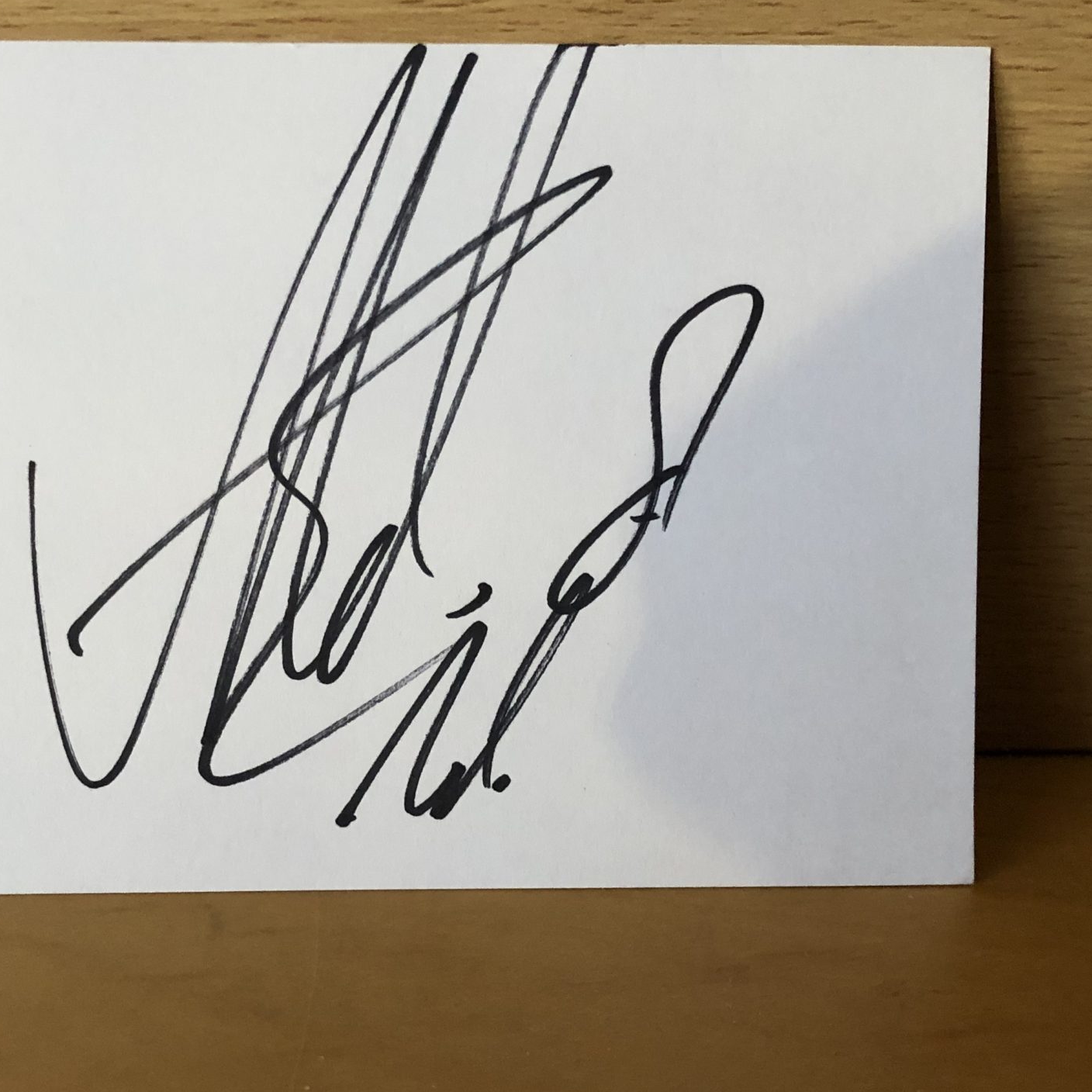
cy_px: 478
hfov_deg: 37.3
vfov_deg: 37.5
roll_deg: -1.0
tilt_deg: -22.7
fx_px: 1606
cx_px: 400
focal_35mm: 45
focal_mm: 3.99
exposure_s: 1/15
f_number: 1.8
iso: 80
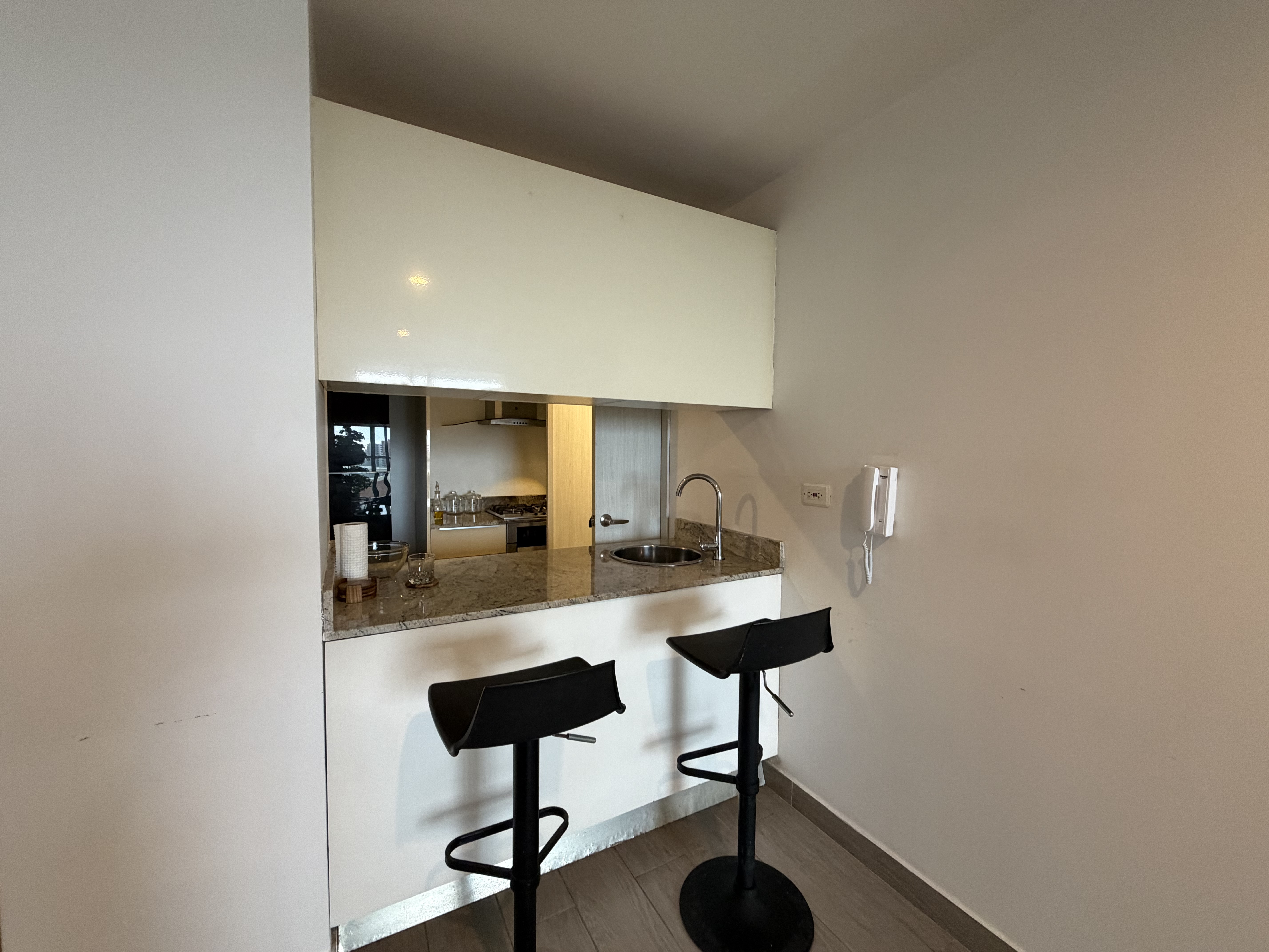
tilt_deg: -3.1
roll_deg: -0.1
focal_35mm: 14
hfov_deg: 102.1
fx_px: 513
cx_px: 634
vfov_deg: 85.7
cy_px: 476
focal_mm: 2.22
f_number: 2.2
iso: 400
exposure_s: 1/60
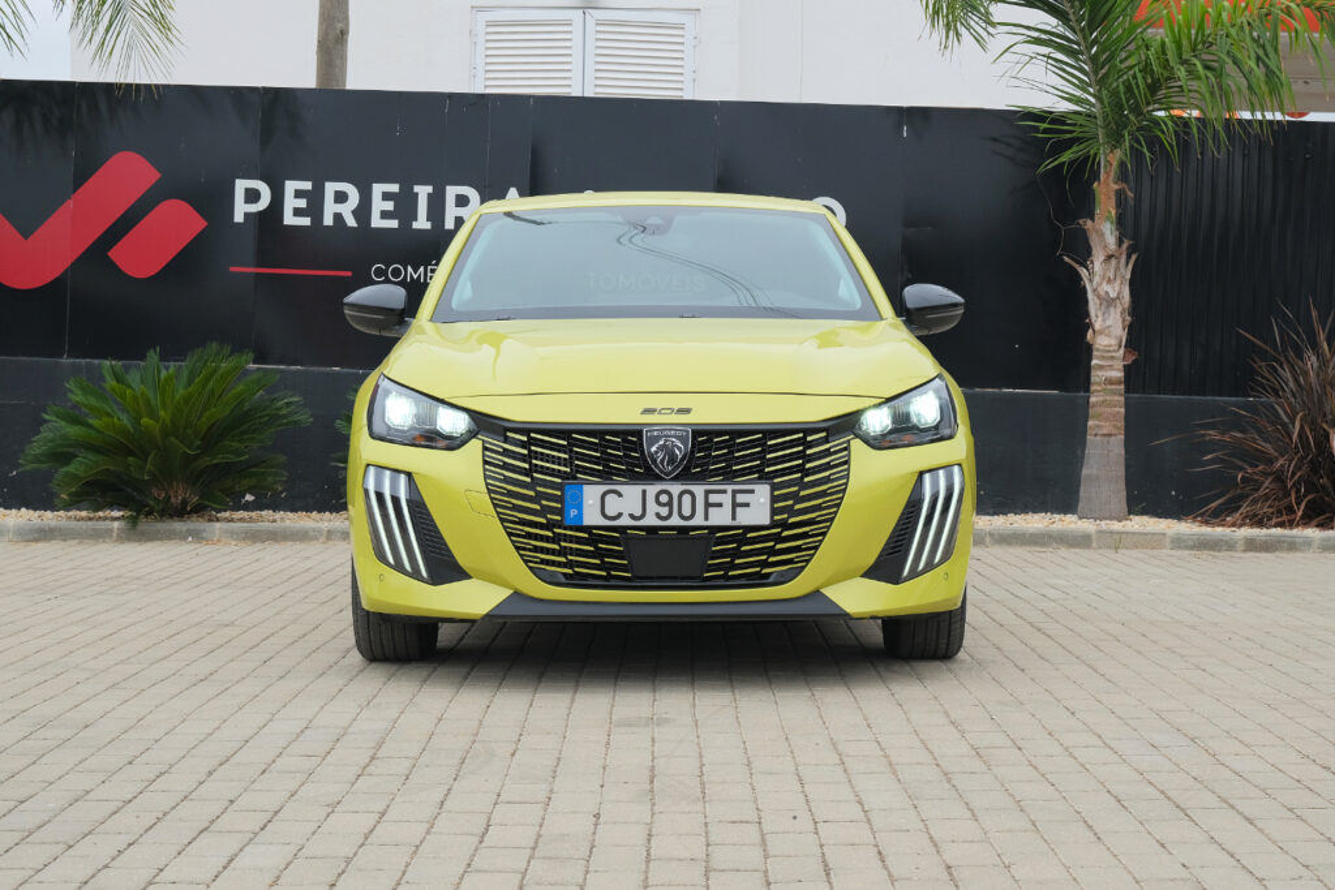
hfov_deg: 32.9
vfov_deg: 22.3
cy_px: 445
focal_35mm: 61
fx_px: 2262
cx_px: 668
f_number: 9
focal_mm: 40.8
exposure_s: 1/320
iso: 320
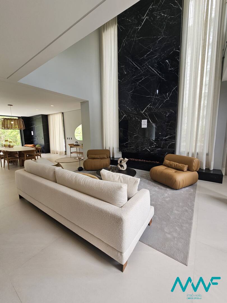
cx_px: 114
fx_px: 114
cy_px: 152
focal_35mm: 13
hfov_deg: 89.9
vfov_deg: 106.2
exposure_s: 1/120
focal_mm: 2.2
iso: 64
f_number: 2.2
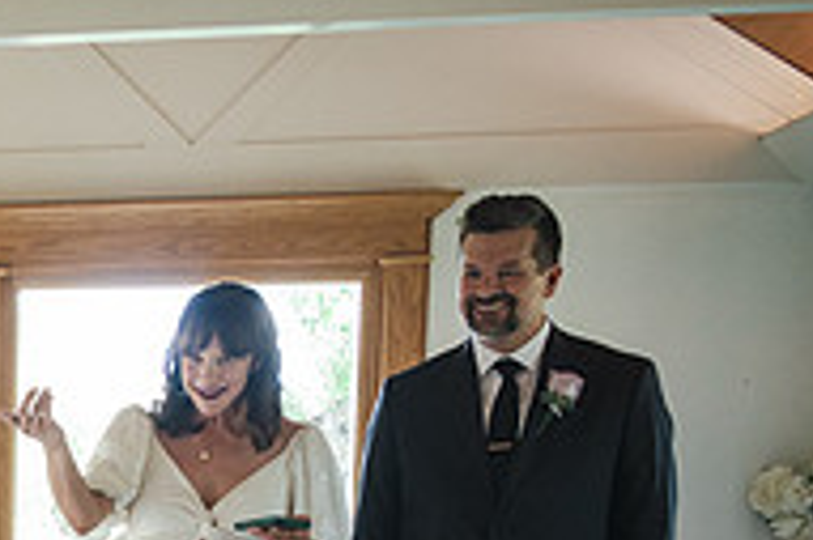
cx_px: -323
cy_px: 723
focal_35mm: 73
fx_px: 1647
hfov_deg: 23.5
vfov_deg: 17.4
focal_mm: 24
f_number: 4
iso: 2500
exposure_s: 1/250
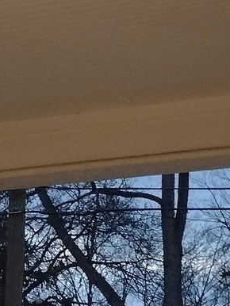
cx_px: -168
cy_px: 698
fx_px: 1425
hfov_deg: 8.9
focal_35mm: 161
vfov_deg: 10.7
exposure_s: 1/24
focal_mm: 4.71
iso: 747
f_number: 1.7
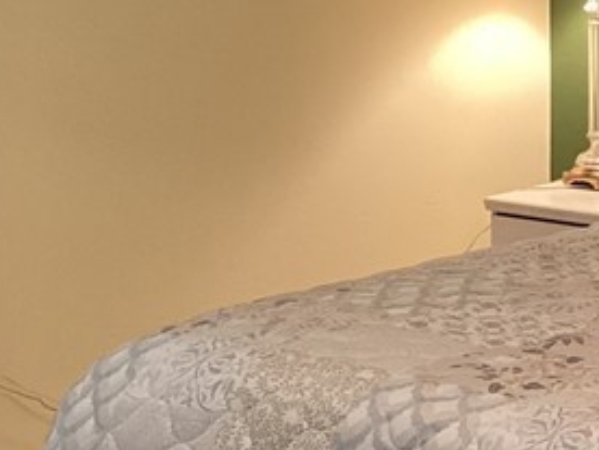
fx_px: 1990
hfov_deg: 15.5
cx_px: 944
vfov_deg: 12.7
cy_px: 15
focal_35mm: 115
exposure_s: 1/60
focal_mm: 3.3
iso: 250
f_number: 2.4
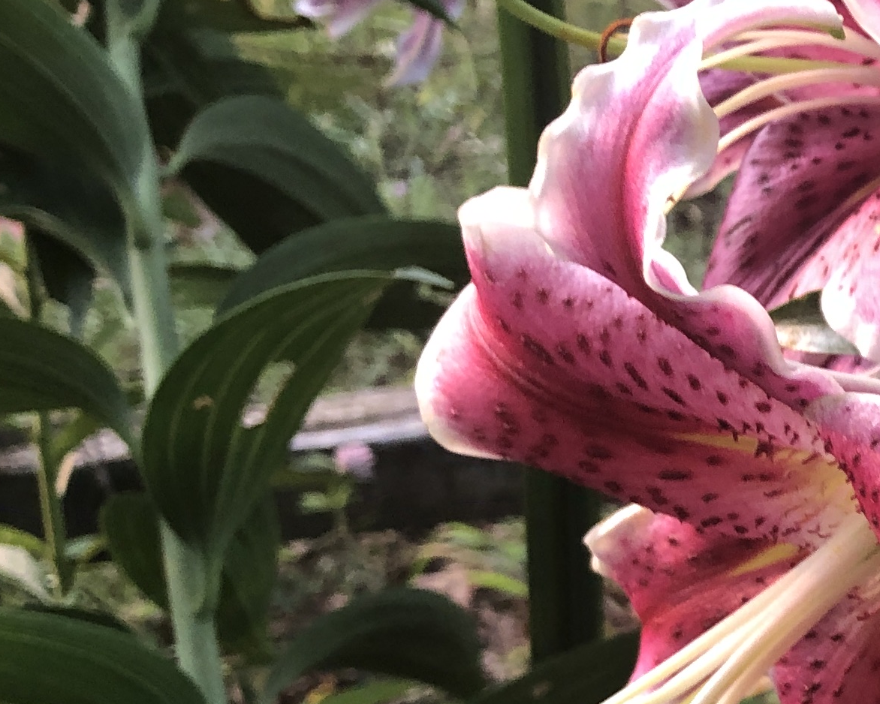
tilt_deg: -28.9
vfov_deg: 16.4
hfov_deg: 18.7
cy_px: 312
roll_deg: -8.6
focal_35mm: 94
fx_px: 2449
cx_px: 1181
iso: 40
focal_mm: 3.99
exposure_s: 1/24
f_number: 1.8
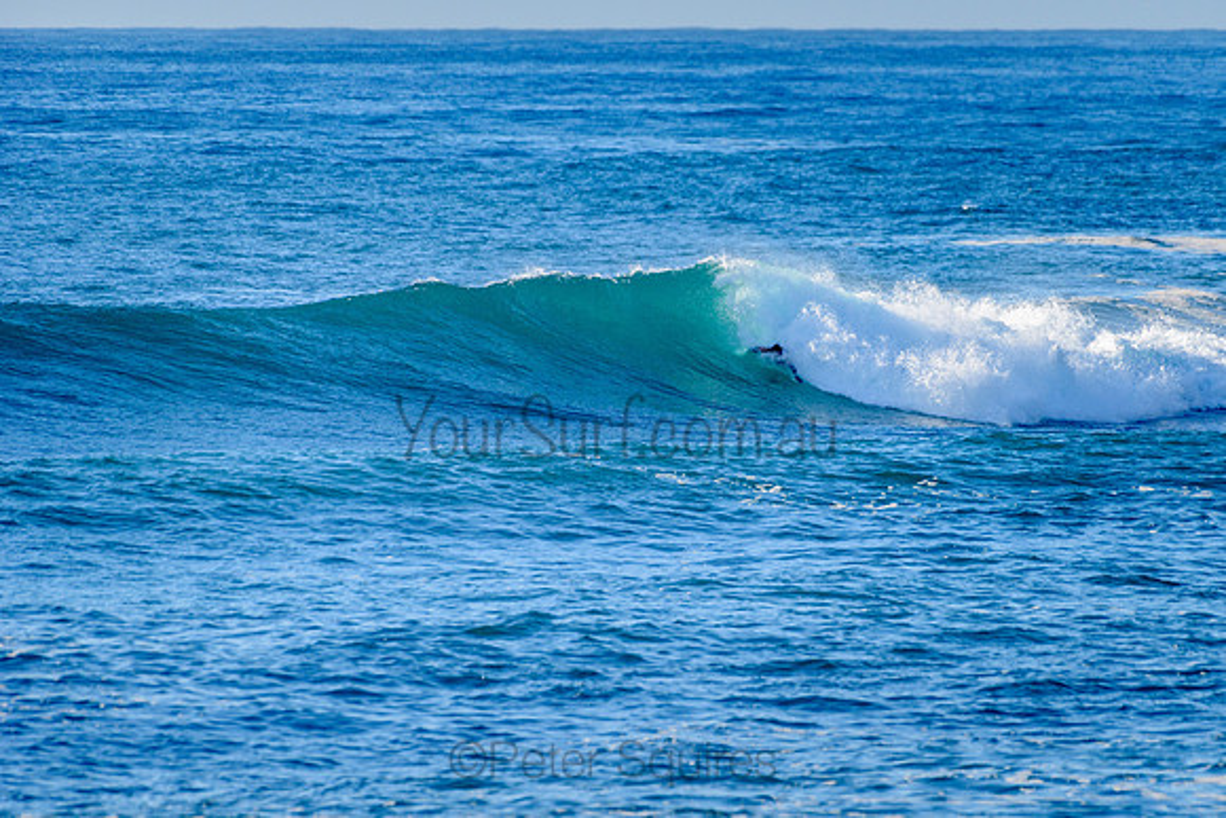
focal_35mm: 613
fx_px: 20887
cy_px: 349
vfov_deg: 2.2
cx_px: 752
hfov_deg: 3.4
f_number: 5.6
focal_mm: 500
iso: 280
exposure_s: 1/2000
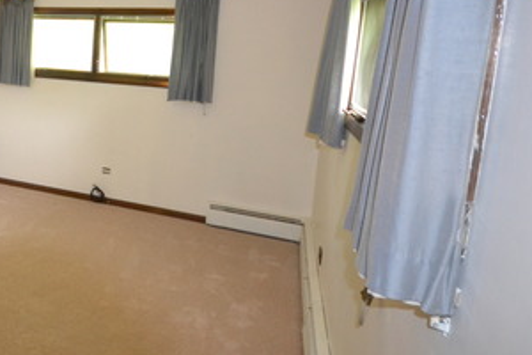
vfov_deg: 40.2
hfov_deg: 49.7
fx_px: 473
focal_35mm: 32
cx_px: 20
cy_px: 97
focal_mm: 10
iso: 2200
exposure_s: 1/60
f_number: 4
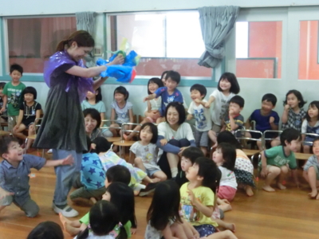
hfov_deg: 33.8
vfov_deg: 25.7
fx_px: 525
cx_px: 160
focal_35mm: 57
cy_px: 120
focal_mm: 10.11
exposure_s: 1/200
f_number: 4.5
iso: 3200
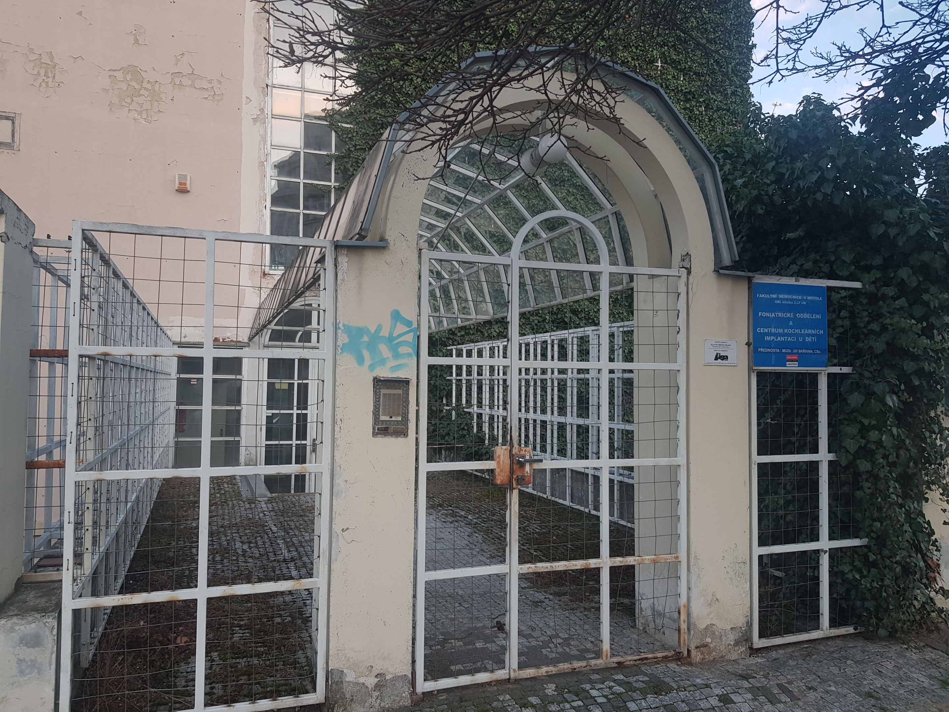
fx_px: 713
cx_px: 474
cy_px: 356
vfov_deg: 53.1
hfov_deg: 67.3
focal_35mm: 26
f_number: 1.7
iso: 40
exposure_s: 1/50
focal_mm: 4.2
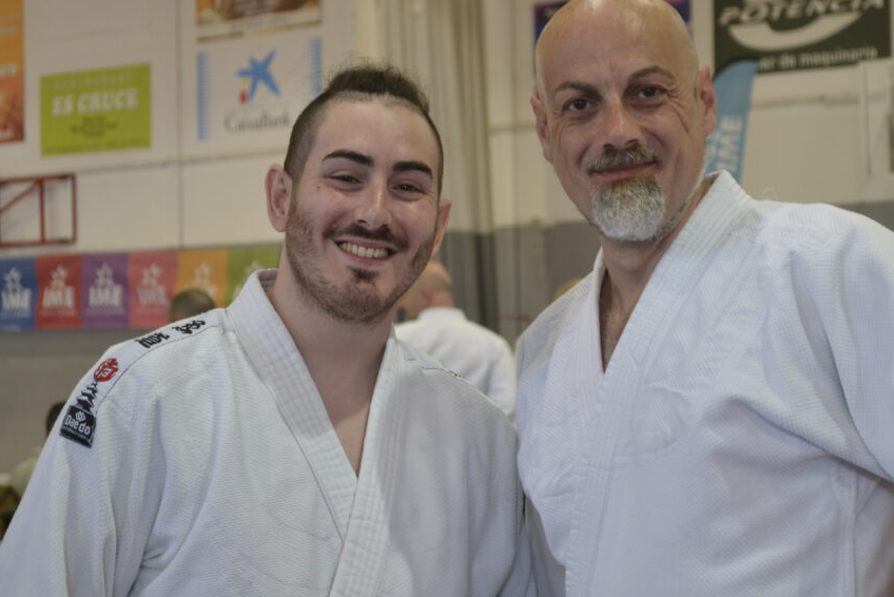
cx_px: 537
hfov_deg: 20.5
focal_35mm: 100
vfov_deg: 13.7
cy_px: 240
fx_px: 2474
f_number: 5.6
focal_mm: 55
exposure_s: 1/25
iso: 400
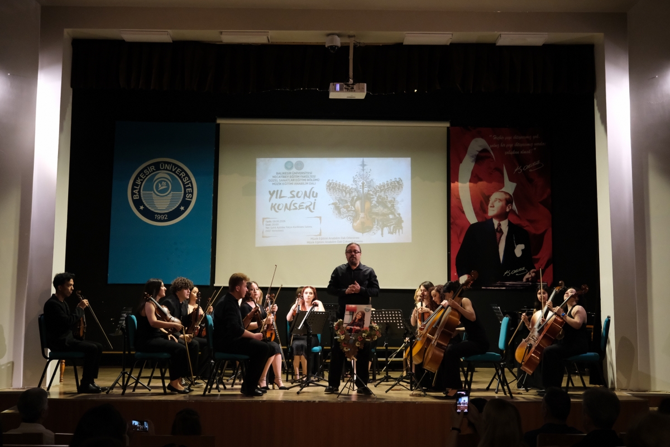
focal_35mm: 39
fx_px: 726
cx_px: 335
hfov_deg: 49.6
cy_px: 224
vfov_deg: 34.2
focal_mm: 26
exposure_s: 1/60
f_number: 4
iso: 3200
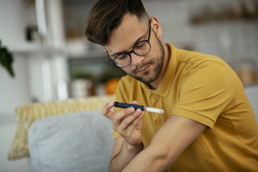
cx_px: 129
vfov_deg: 13.0
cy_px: 86
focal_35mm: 105
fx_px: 752
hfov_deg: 19.5
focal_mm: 105
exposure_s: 1/640
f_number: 2
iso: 200
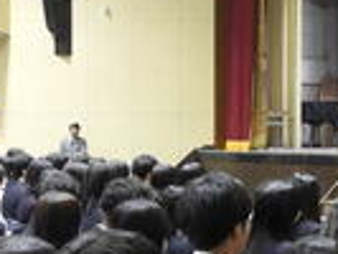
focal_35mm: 90
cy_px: 122
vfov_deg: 16.4
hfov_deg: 21.7
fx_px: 880
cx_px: 231
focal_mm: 5.4
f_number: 3.5
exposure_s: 1/10
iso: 400
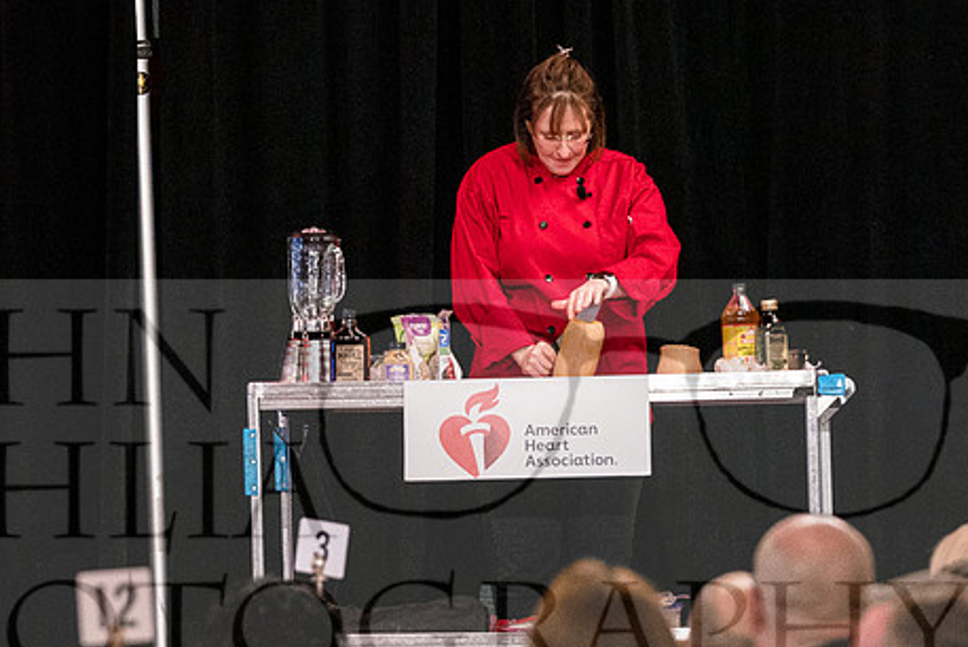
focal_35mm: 248
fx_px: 6672
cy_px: 373
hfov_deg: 8.3
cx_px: 393
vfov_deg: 5.5
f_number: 4
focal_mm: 131
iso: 6400
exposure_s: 1/100
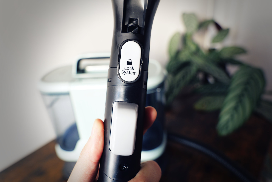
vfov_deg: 53.1
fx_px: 181
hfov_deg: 73.7
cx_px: 136
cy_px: 91
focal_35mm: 24
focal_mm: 24
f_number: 4.5
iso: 500
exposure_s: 1/80
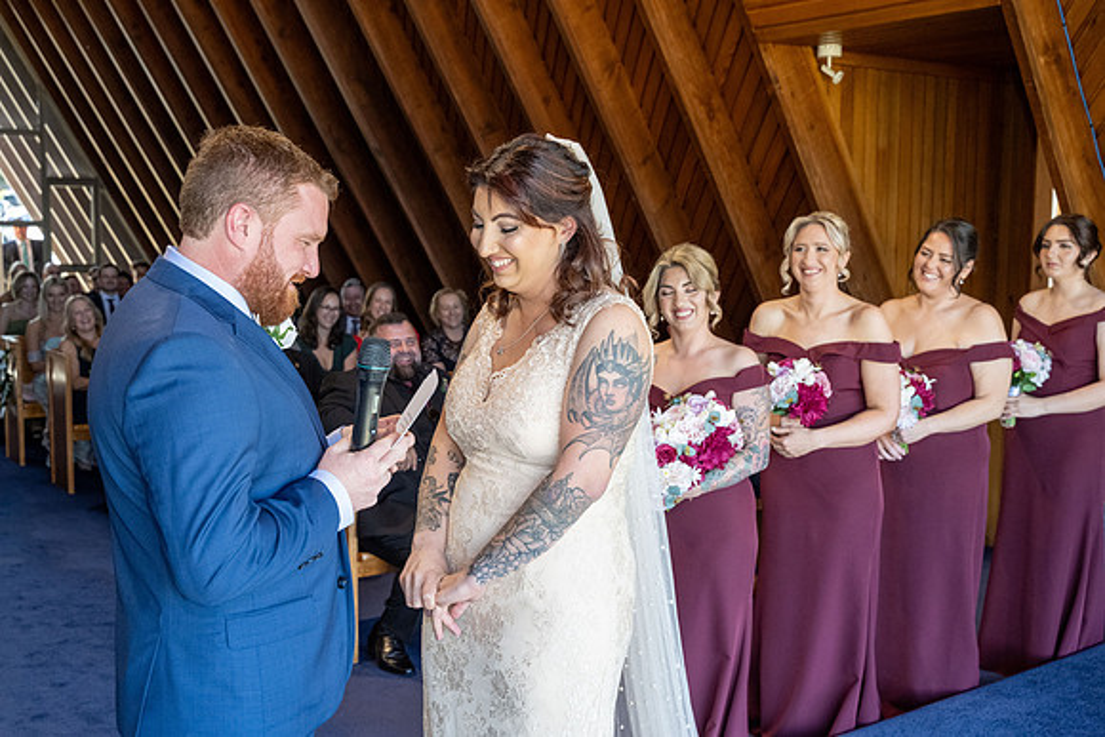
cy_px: 368
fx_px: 1258
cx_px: 552
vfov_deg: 32.7
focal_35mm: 41
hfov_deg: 47.4
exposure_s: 1/200
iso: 2000
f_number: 5.6
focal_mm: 40
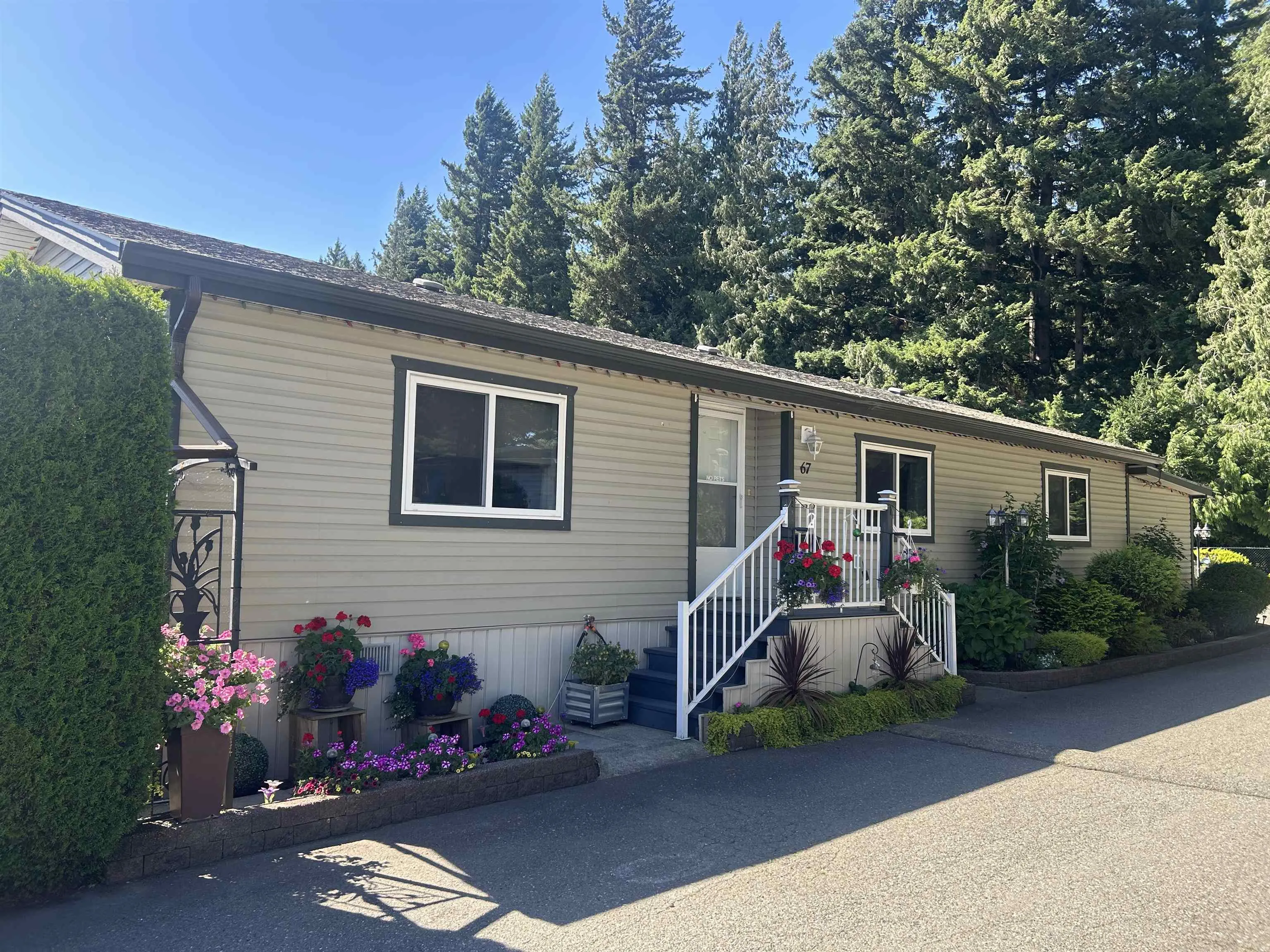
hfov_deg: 67.3
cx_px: 635
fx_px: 954
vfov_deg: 53.1
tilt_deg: +3.8
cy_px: 476
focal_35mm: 26
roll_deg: -1.7
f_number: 1.5
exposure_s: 1/696
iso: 50
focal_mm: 5.7
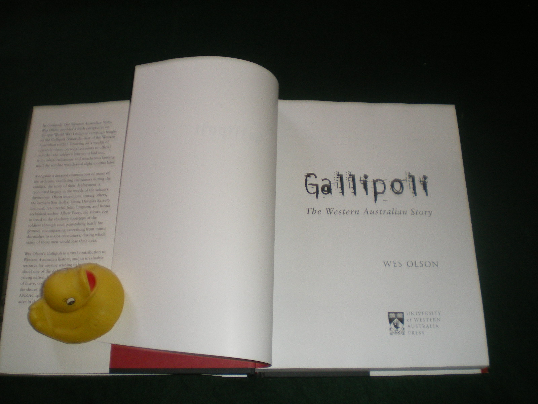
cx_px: 269
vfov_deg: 37.7
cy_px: 202
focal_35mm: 38
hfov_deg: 49.0
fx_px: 591
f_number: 3.1
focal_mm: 6.3
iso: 200
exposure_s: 1/50
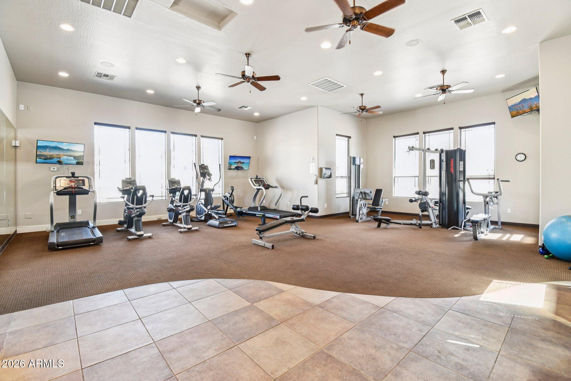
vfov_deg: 77.3
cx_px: 286
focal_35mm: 15
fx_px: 238
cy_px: 190
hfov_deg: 100.4
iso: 400
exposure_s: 1/2.5
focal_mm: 10
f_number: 8
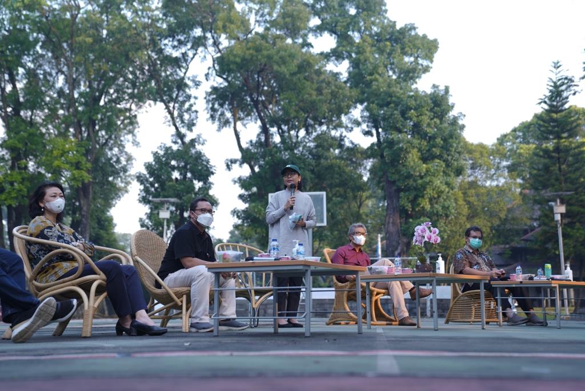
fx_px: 845
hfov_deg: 38.2
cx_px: 292
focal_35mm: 52
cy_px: 196
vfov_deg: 26.0
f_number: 2.8
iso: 80
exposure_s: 1/160
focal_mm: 52
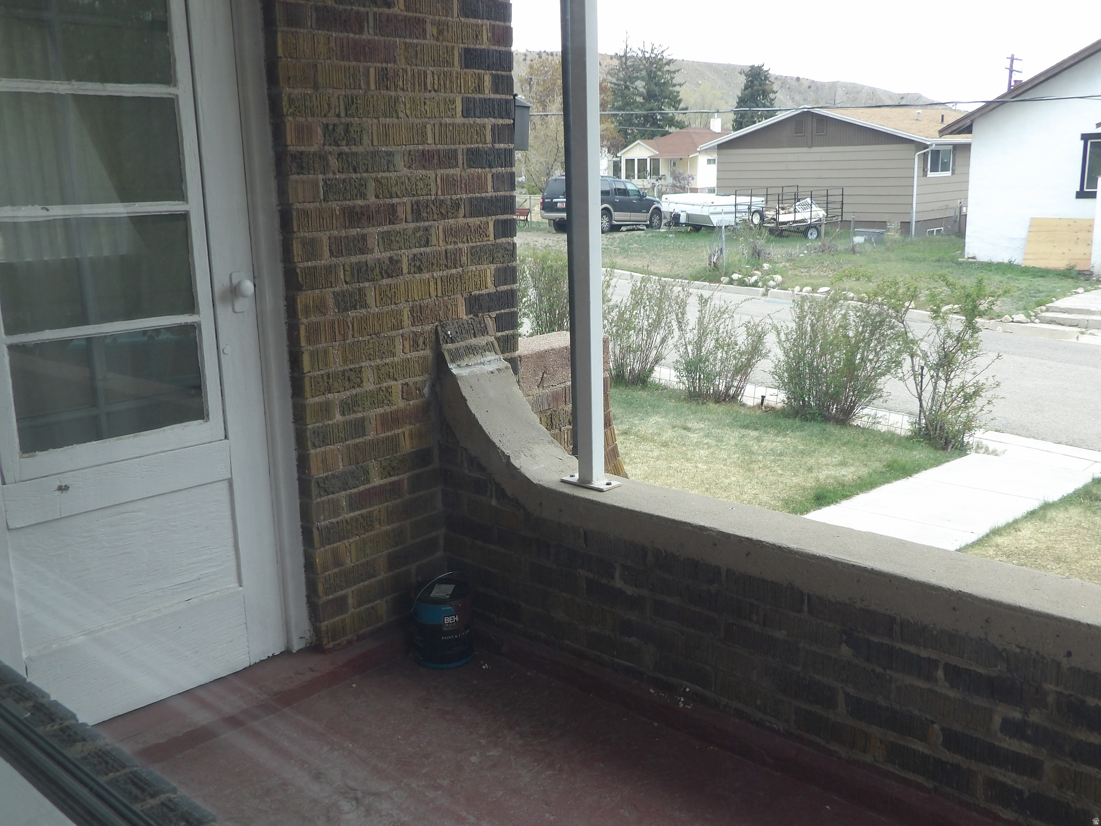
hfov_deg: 55.4
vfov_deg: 42.9
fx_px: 1050
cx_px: 550
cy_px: 413
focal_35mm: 33
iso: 100
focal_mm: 5.9
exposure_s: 1/188
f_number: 3.6
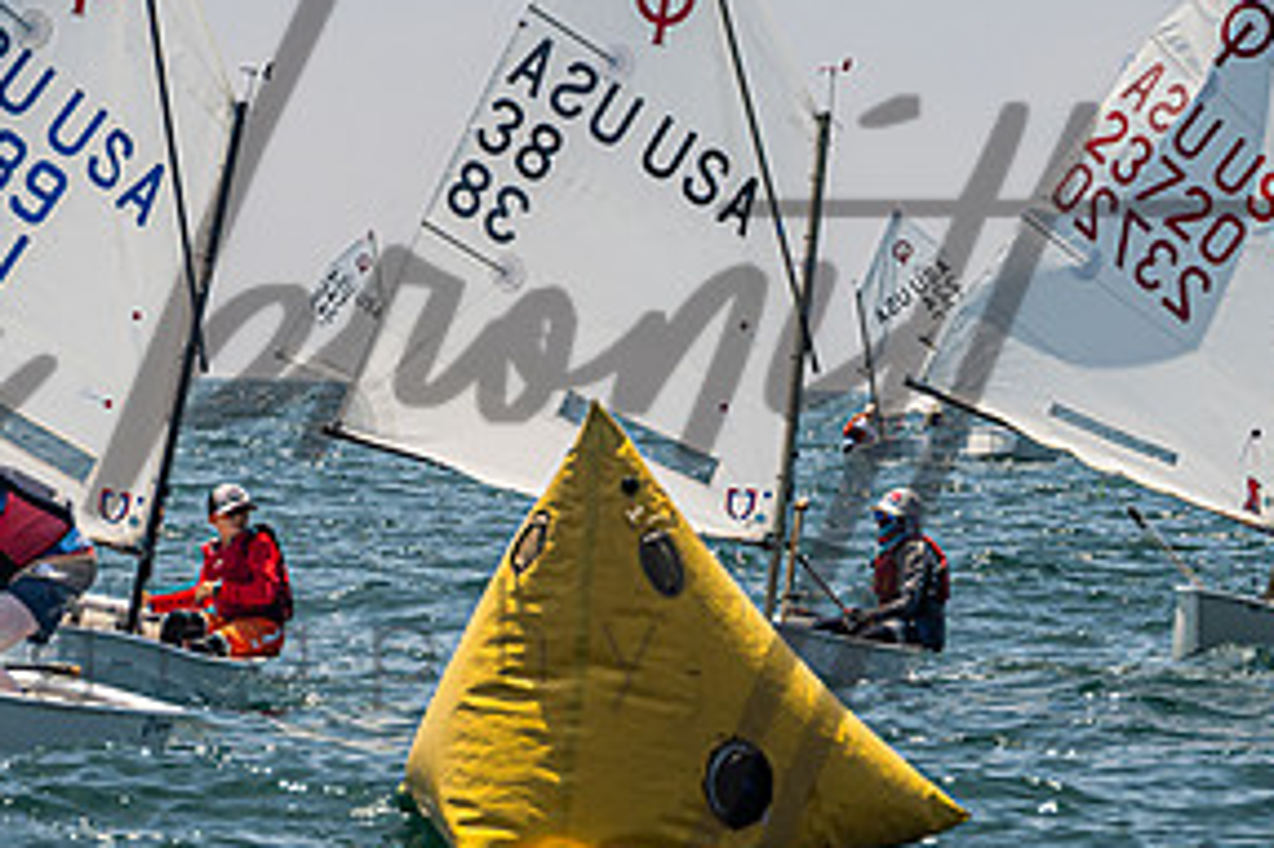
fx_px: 14571
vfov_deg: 3.3
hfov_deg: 5.0
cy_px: 333
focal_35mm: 412
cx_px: 179
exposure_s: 1/1600
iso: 250
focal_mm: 165
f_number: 7.6
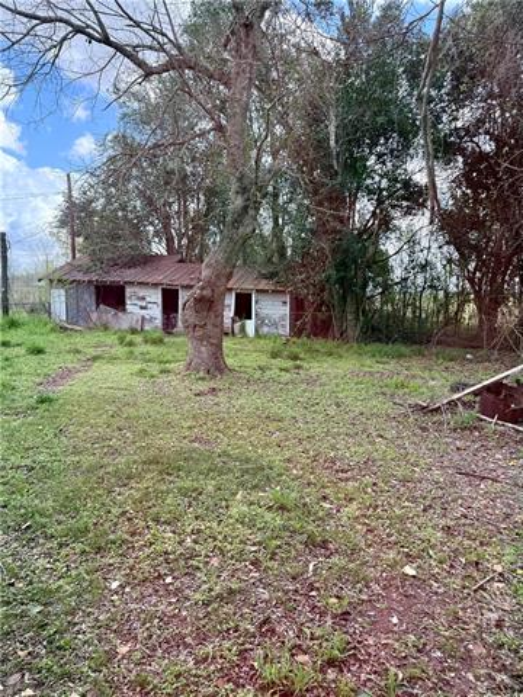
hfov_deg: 56.8
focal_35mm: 24
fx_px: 483
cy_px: 348
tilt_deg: -6.0
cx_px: 262
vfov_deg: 71.6
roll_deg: -1.9
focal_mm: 6.76
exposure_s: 1/689
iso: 100
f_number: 1.78
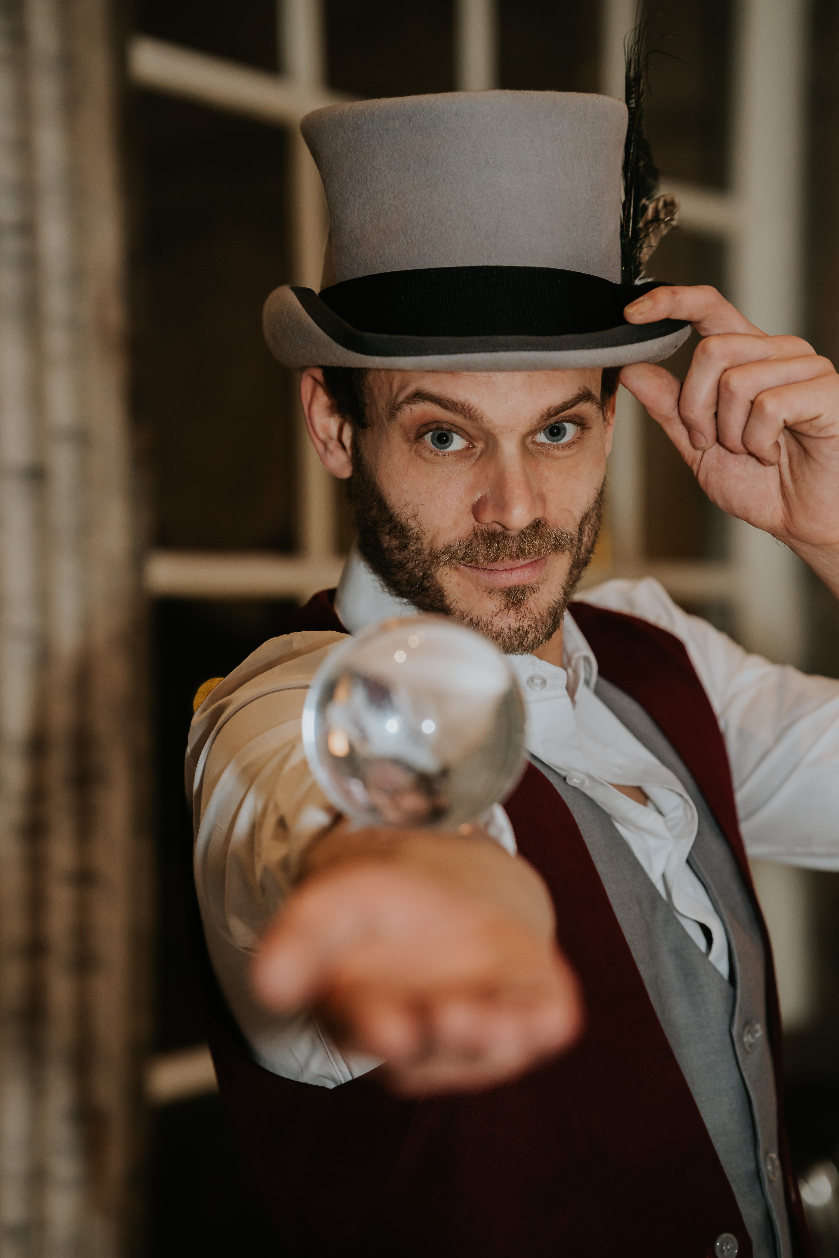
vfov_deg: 23.9
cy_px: 629
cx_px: 420
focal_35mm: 85
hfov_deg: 16.1
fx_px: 2971
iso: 800
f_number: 2.8
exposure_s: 1/200
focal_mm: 85
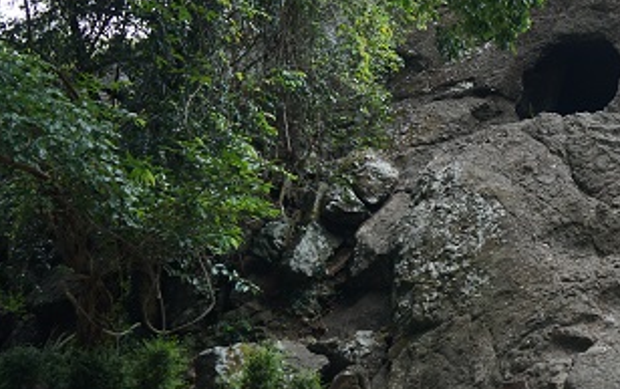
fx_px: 1251
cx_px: 699
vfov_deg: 17.5
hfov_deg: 25.6
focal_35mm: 74
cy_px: 83
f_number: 6.3
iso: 100
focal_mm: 32
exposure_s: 1/80
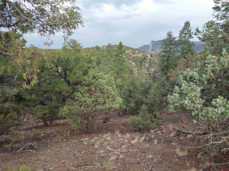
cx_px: 114
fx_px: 159
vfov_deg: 56.8
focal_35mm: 24
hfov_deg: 71.6
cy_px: 86
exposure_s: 1/241
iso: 40
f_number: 1.8
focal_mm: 5.23
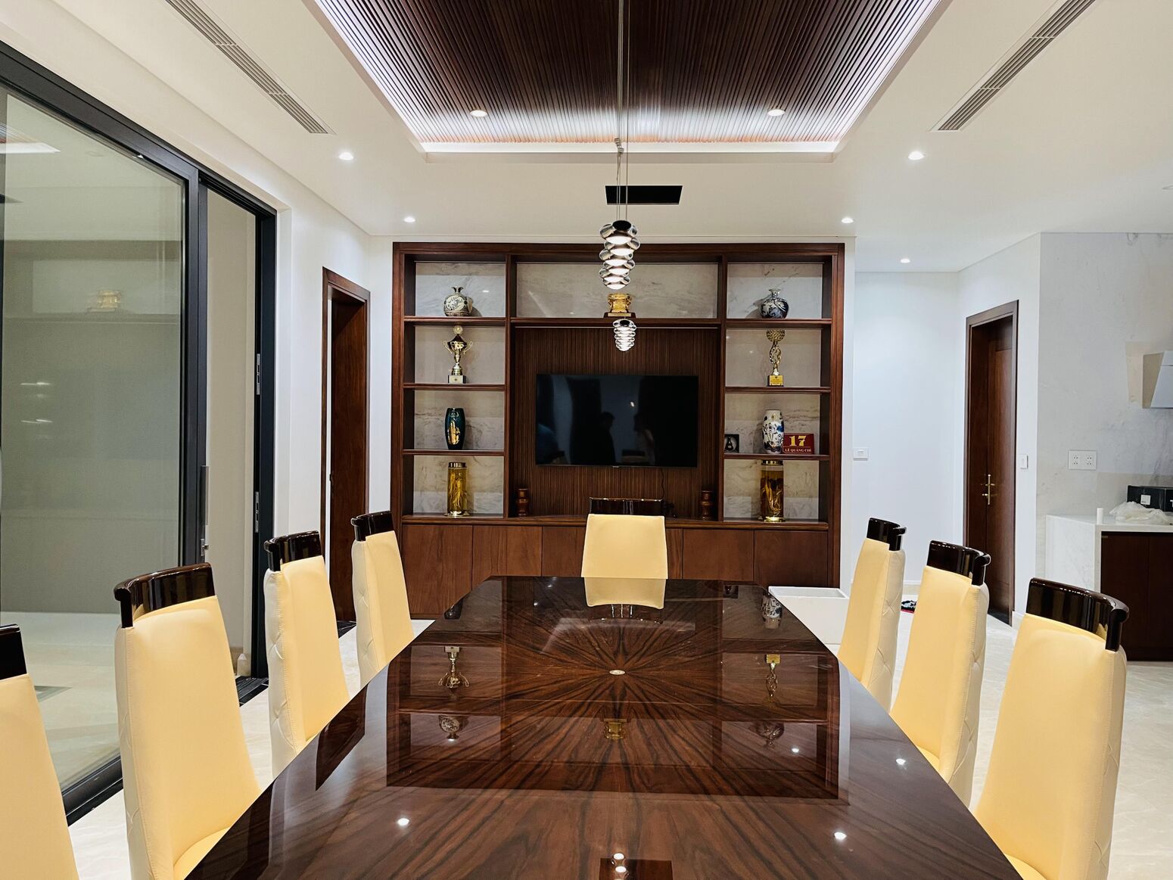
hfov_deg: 67.3
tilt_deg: -1.3
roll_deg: -1.4
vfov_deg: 53.1
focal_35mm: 26
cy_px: 440
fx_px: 881
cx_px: 586
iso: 125
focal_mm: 5.1
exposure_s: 1/50
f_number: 1.6
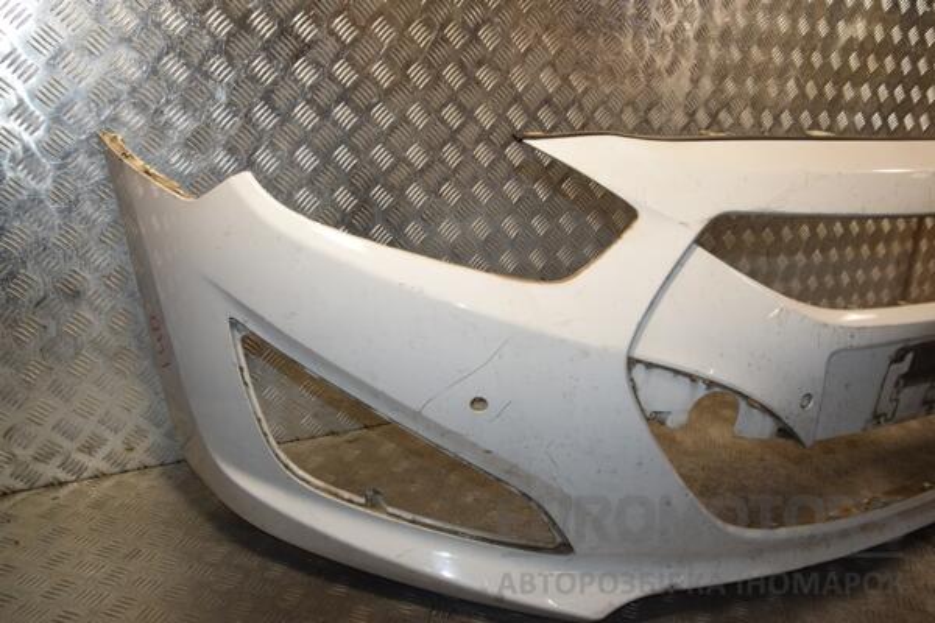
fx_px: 818
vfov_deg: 41.7
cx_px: 468
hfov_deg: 59.5
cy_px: 312
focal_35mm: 32
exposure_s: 1/200
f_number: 9
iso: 800
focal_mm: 21
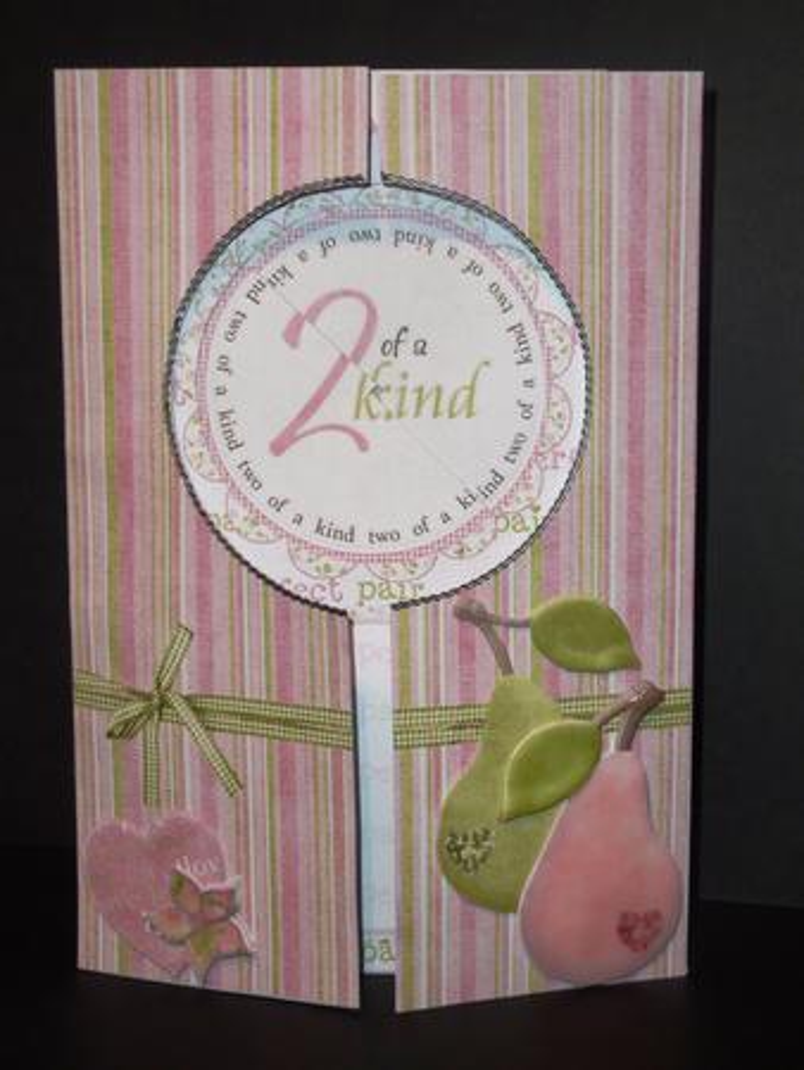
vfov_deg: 27.0
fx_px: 2228
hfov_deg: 20.5
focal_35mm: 72
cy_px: 535
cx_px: 402
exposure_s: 1/30
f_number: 4.1
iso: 100
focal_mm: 11.9
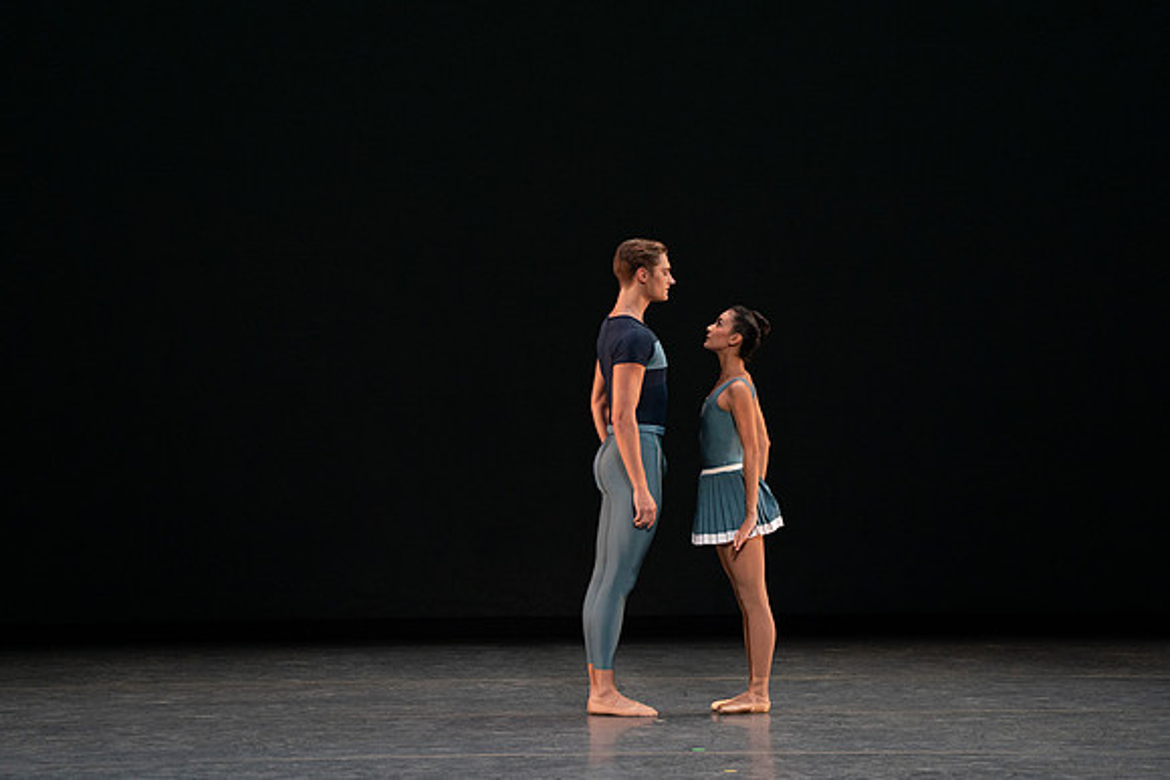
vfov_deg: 4.3
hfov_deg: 6.5
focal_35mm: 318
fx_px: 10337
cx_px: 585
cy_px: 390
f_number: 8
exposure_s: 1/400
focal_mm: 318
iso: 5000
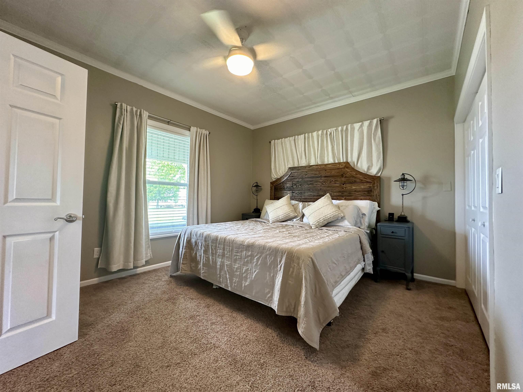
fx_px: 212
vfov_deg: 85.7
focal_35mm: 14
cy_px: 196
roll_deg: -0.3
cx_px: 262
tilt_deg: +1.6
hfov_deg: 102.1
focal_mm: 2.22
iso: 200
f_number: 2.2
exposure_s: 1/60
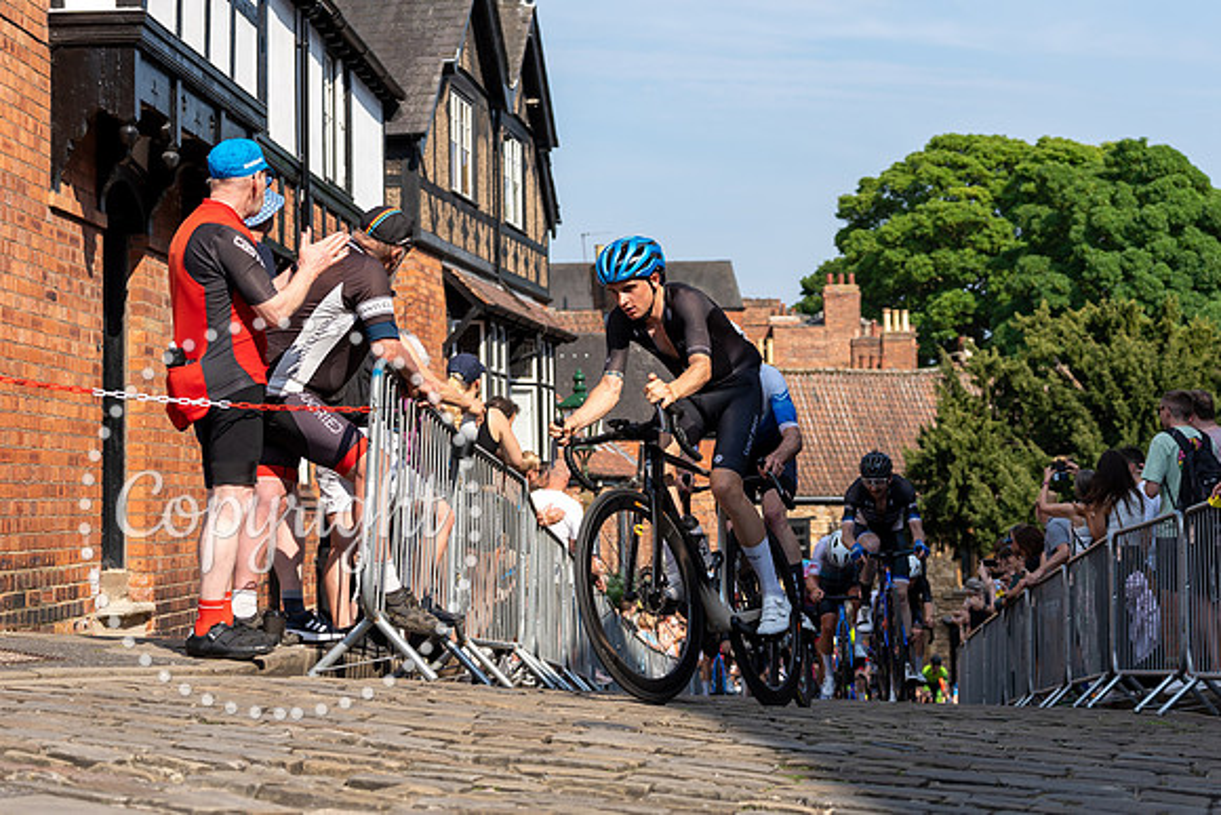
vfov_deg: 20.6
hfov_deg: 30.6
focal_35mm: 66
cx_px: 558
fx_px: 2229
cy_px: 278
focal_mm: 41
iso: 100
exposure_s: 1/1250
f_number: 3.2
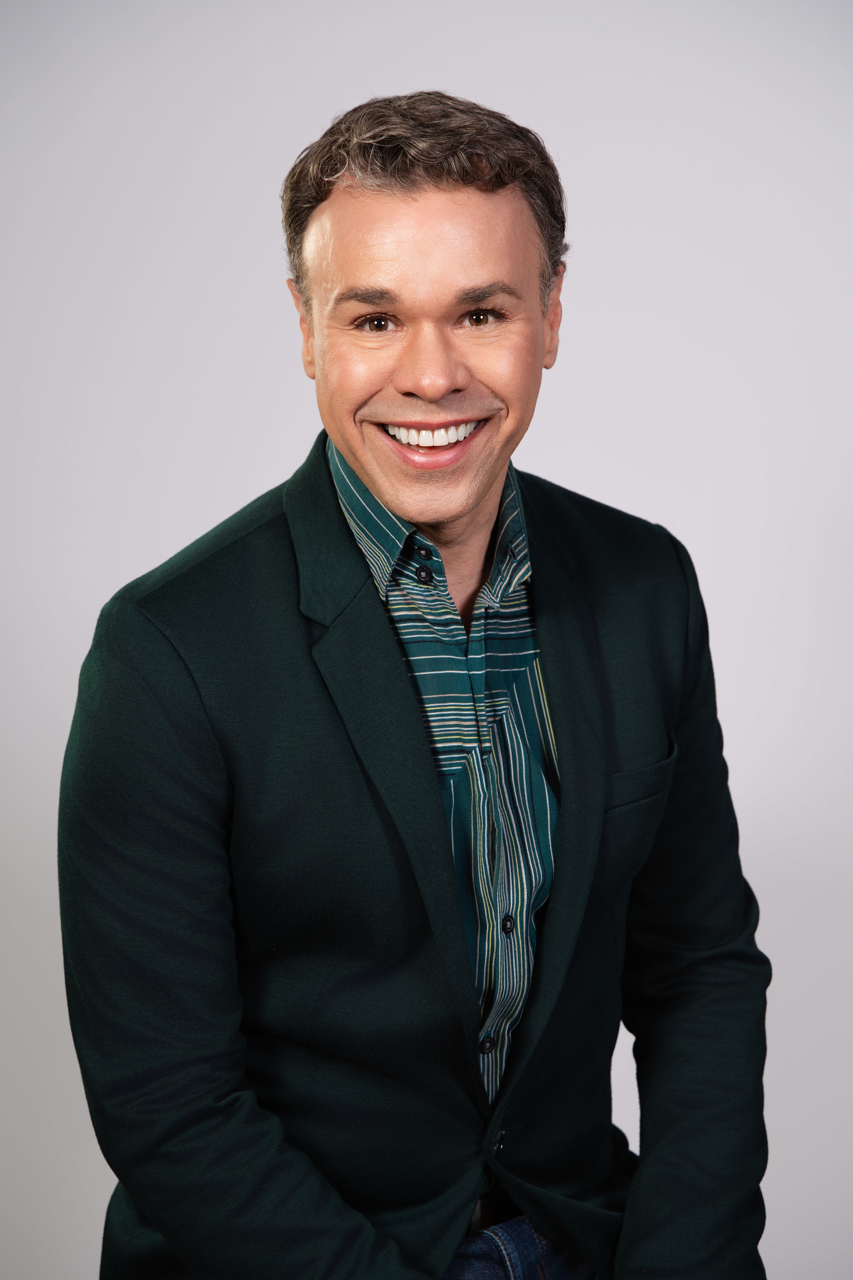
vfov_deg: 27.0
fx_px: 2665
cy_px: 640
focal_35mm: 75
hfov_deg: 18.2
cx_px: 426
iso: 100
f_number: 5.6
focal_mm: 75
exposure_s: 1/160
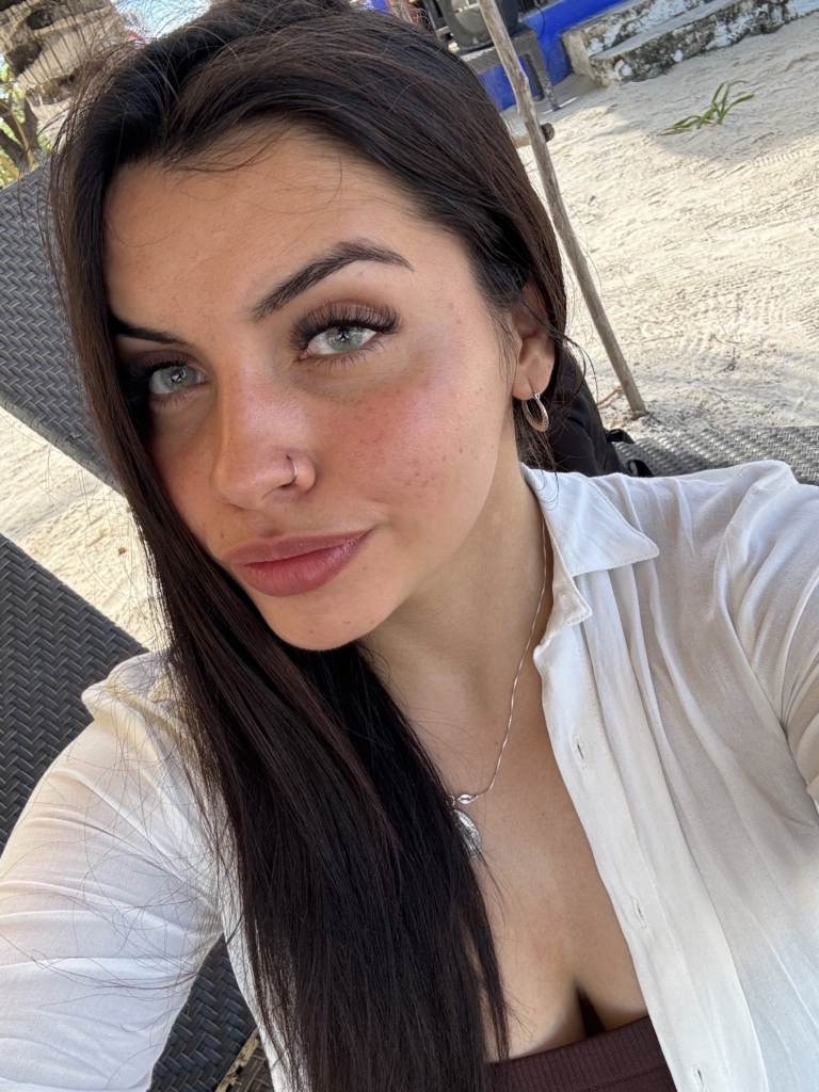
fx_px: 946
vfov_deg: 60.0
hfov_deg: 46.8
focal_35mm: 30
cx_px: 410
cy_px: 546
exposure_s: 1/183
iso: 25
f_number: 1.9
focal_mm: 2.69
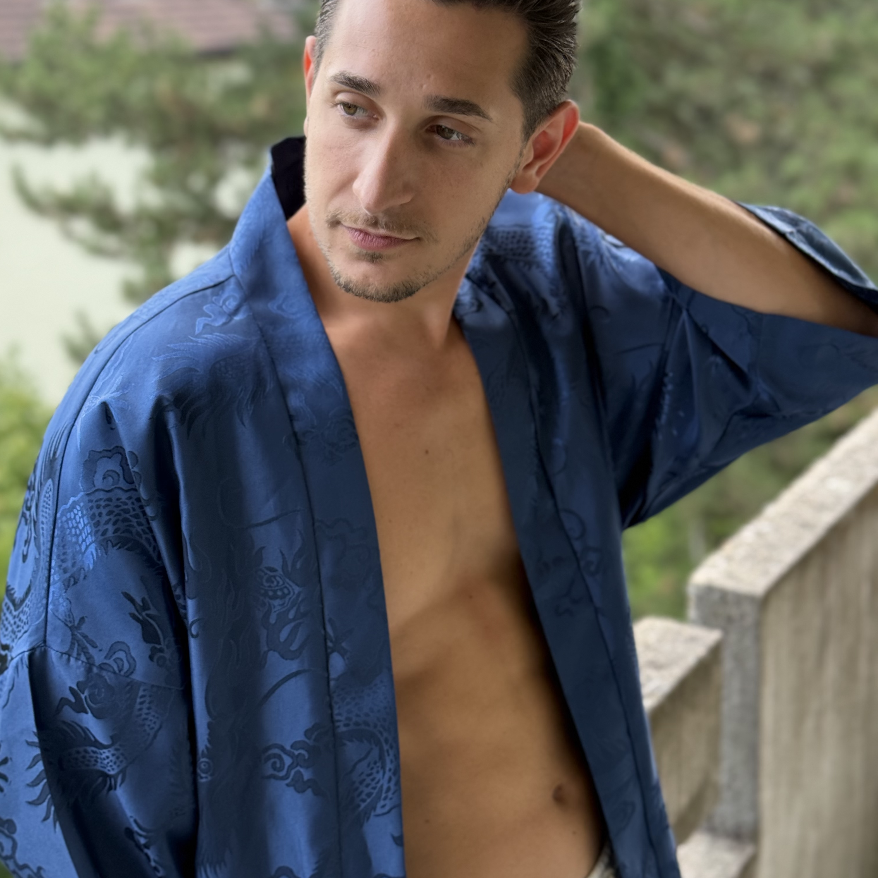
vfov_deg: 29.9
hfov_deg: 30.0
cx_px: 436
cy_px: 321
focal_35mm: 57
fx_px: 1636
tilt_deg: -12.1
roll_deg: +0.4
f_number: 1.78
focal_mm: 6.76
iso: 80
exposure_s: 1/259
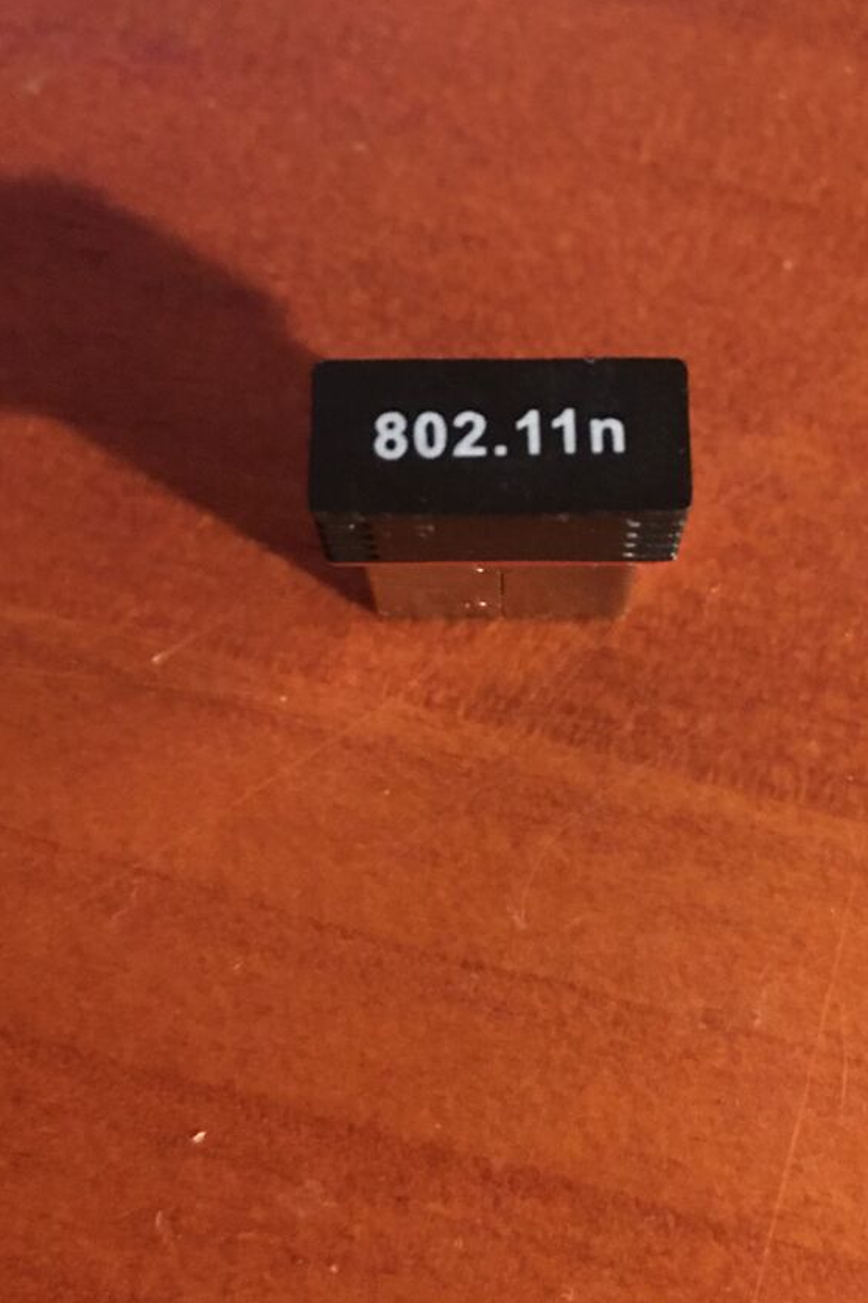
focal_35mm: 48
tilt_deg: -71.2
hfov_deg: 28.0
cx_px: 526
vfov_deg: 40.7
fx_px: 1737
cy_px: 453
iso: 160
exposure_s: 1/4
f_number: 2.2
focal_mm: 4.15
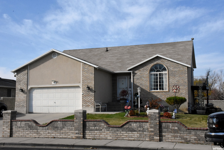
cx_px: 112
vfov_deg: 28.1
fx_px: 299
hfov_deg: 41.1
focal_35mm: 48
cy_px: 75
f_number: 20
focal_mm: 32
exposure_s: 1/1600
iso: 4000
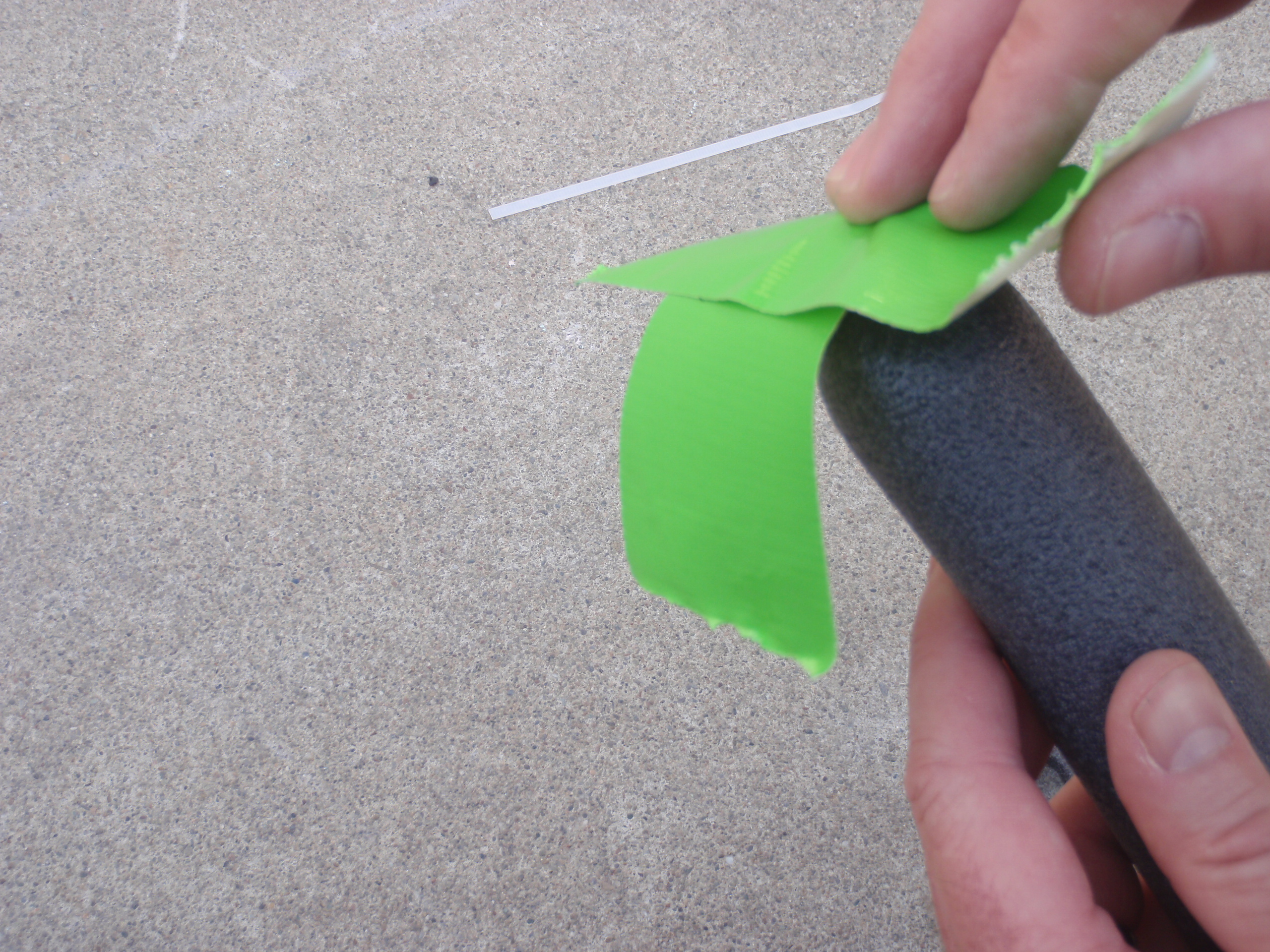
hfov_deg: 44.8
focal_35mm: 42
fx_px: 1541
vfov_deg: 34.3
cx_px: 635
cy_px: 476
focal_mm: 7.57
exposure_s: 1/40
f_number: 4.3
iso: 64
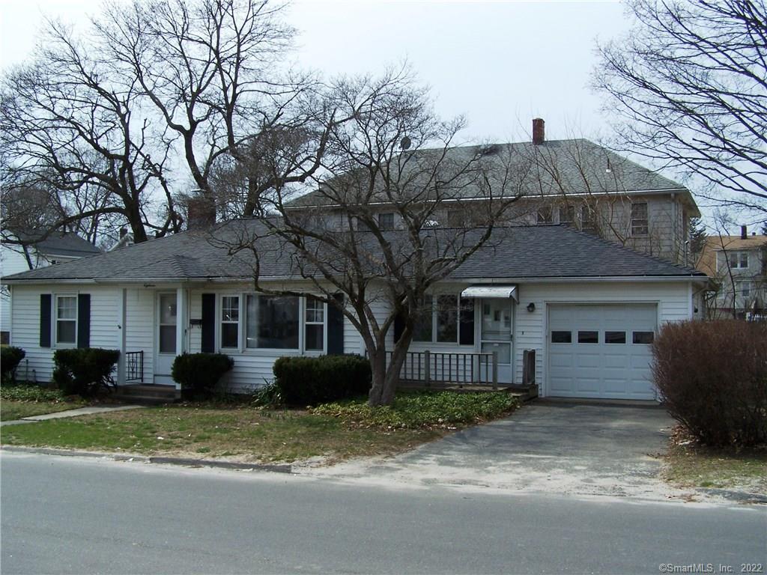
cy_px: 288
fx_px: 842
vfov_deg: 37.7
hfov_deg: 49.0
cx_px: 384
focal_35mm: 38
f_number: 4
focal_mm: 6.3
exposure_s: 1/750
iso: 80
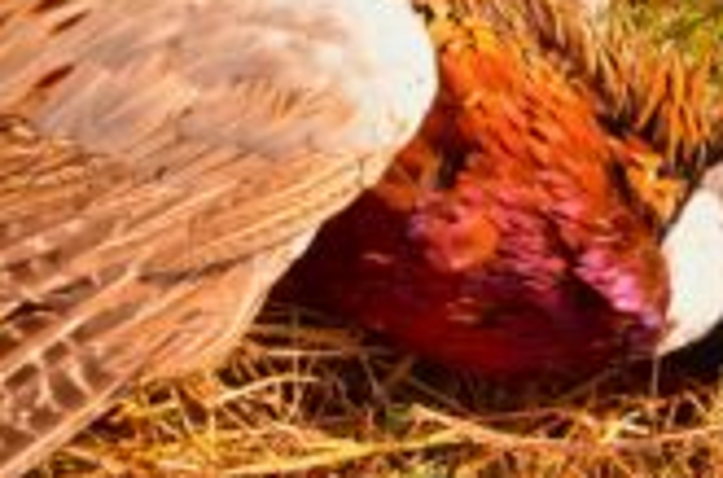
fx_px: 1983
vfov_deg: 13.6
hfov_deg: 20.3
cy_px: 4
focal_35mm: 99
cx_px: 72
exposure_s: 1/250
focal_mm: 24
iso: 250
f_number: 11
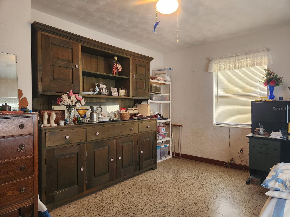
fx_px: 193
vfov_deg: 58.9
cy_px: 108
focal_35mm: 23
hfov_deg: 73.9
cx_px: 145
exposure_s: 1/120
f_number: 1.8
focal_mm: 5.4
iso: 500
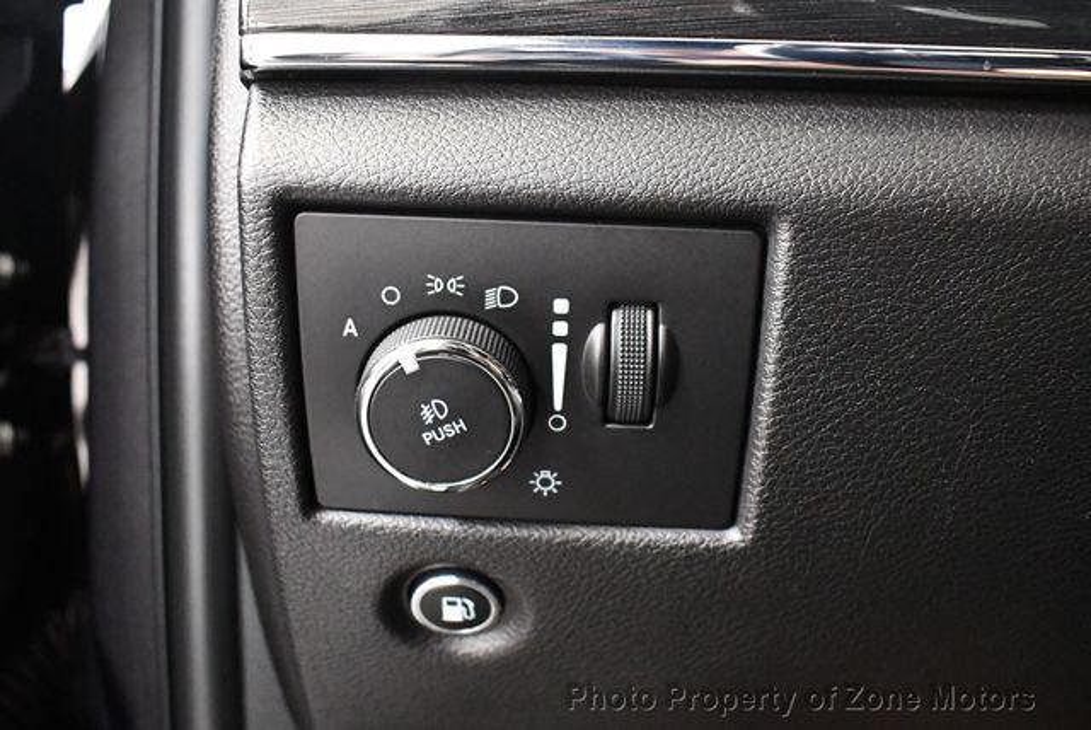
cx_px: 546
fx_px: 1092
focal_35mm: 36
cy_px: 365
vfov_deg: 36.9
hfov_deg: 53.1
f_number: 3.5
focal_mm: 18
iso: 7200
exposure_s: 1/60
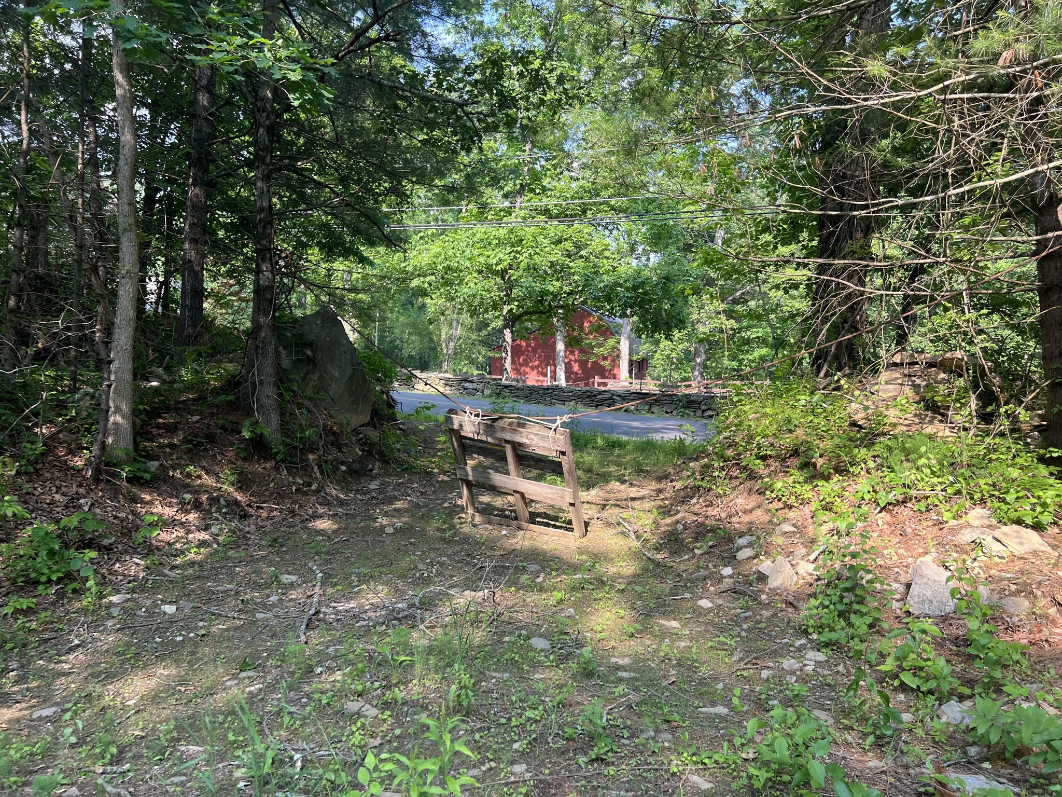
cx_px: 531
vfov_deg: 53.1
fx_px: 798
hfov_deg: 67.3
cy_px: 398
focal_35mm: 26
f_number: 1.5
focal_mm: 5.7
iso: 50
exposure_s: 1/385
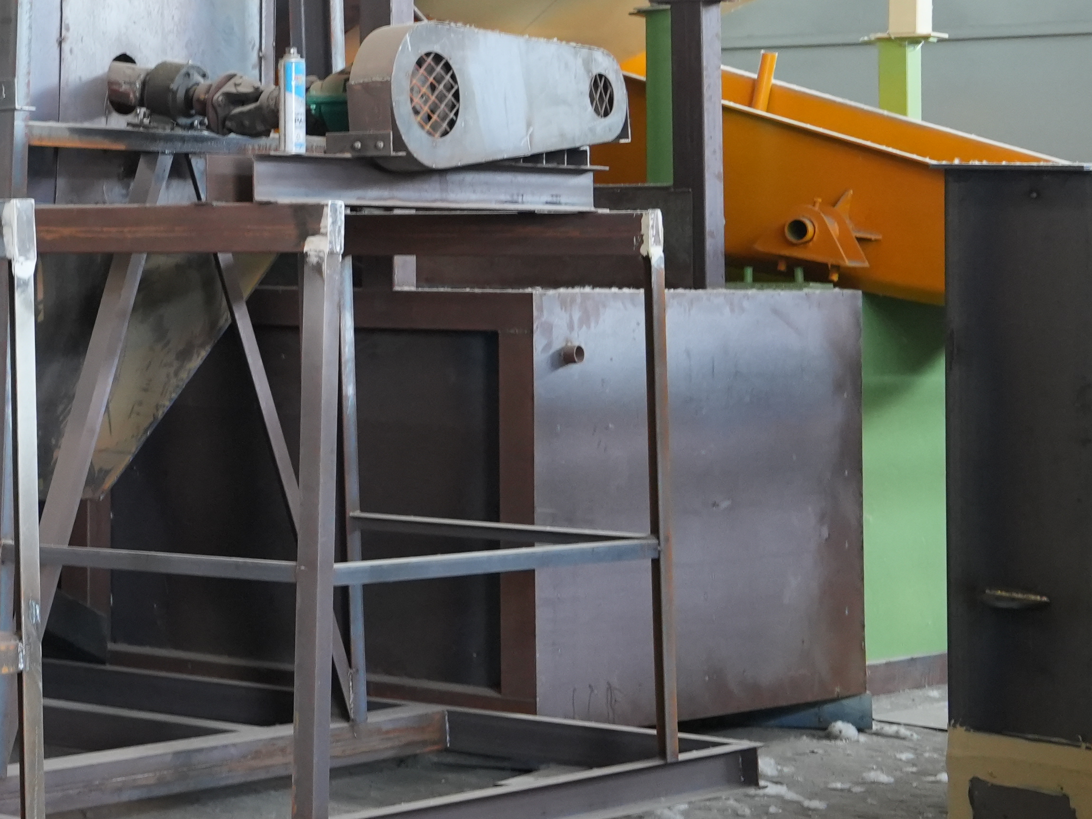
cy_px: 104
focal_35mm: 103
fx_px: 3249
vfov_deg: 14.2
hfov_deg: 17.3
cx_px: -512
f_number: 8
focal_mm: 35
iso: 2000
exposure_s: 1/25
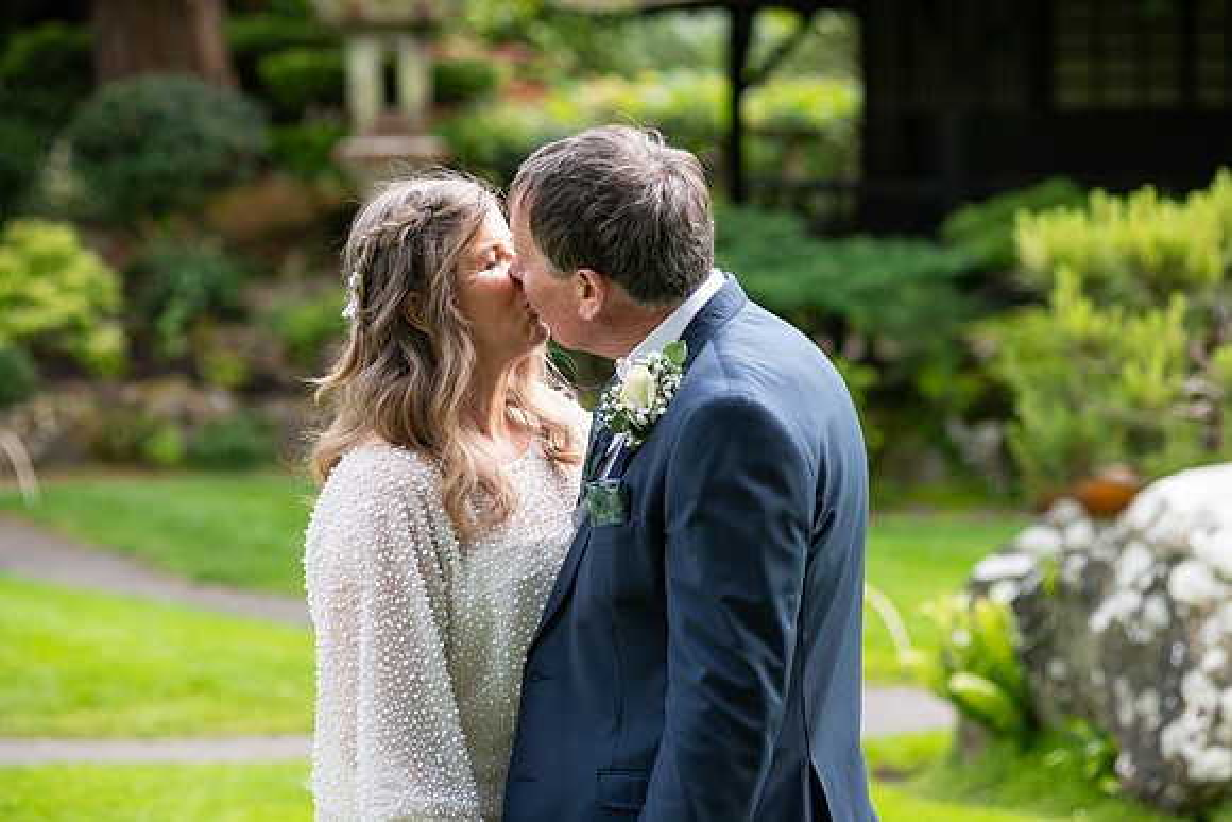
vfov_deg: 12.2
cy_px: 411
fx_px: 3834
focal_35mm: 112
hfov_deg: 18.3
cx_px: 616
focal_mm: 112
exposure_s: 1/320
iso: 200
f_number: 3.5
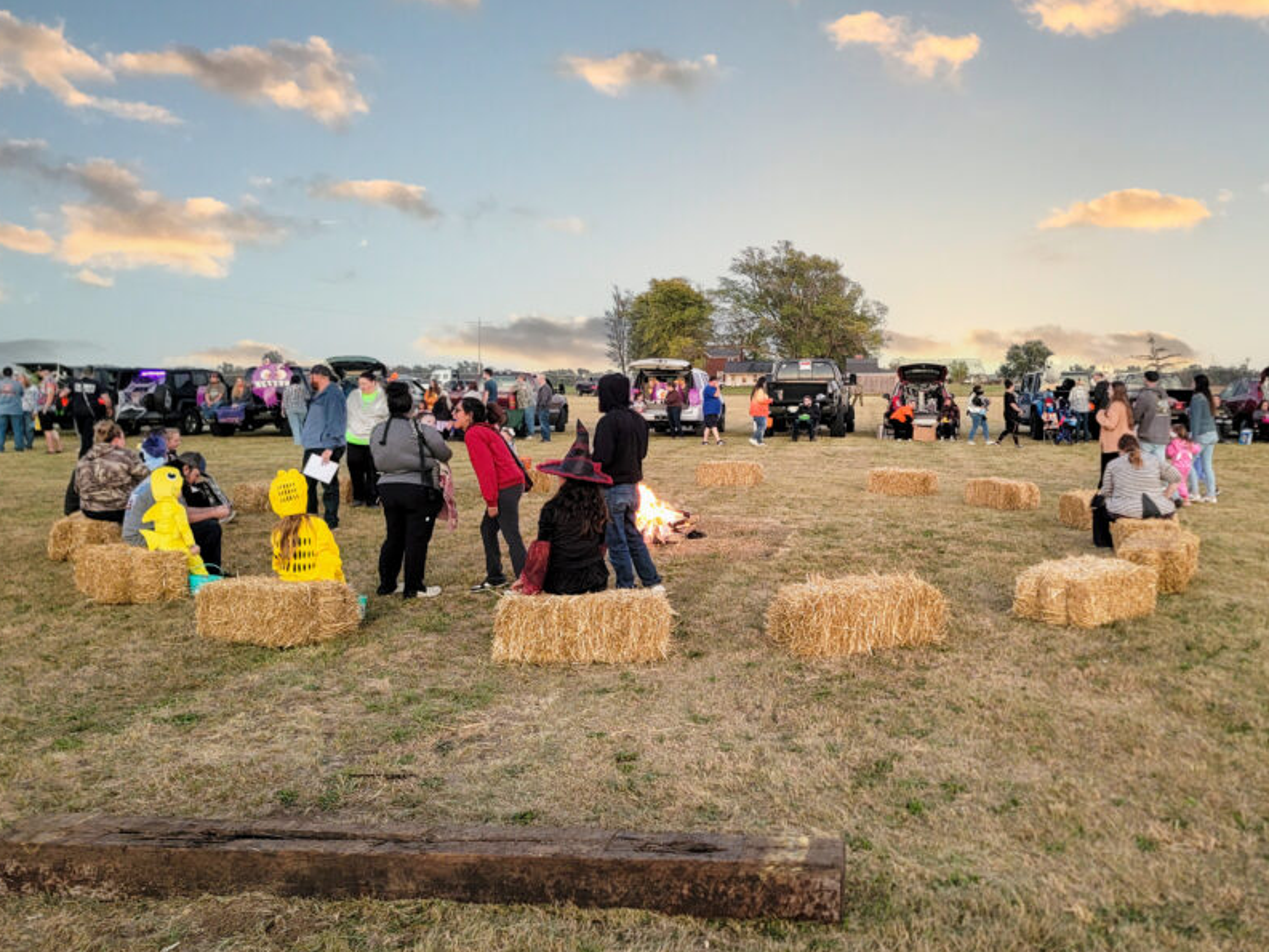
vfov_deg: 45.3
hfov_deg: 57.8
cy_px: 406
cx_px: 771
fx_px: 1137
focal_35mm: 31
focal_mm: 6.7
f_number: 1.8
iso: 200
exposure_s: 1/60
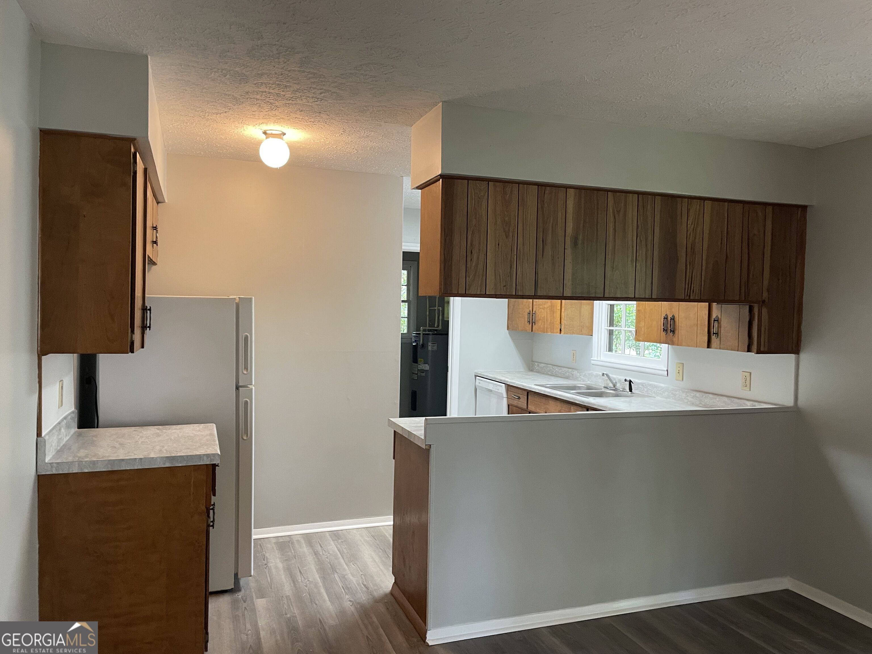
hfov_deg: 67.3
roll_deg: -0.7
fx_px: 655
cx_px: 436
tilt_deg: -2.8
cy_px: 327
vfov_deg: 53.1
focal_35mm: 26
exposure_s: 1/60
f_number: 1.6
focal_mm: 4.2
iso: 250
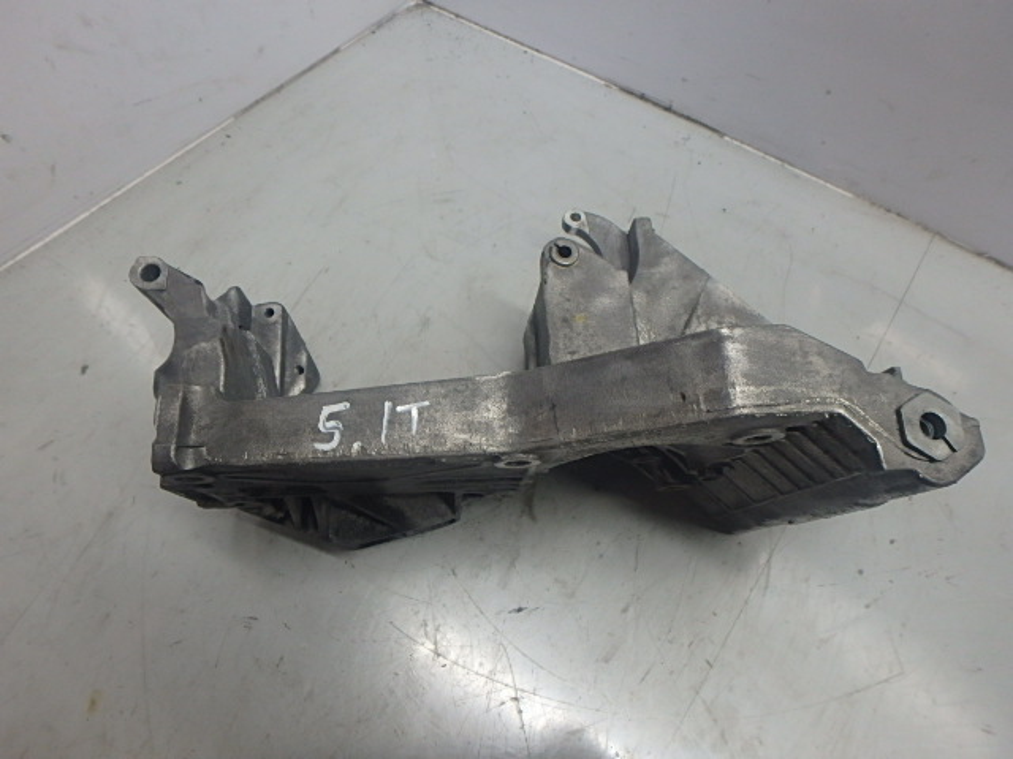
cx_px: 506
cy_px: 380
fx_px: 615
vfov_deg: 63.4
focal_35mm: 21
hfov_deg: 79.0
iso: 200
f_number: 3.5
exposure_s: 1/40
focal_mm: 3.7
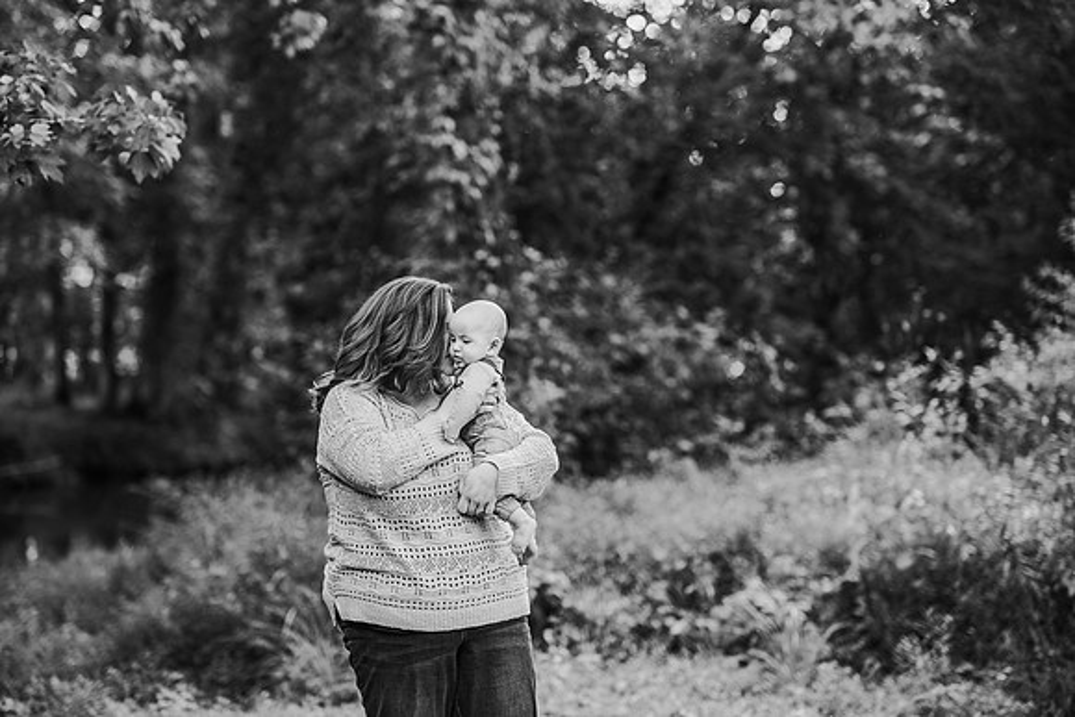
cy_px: 358
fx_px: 2539
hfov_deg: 23.9
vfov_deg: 16.1
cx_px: 538
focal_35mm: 85
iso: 200
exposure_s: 1/200
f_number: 2.2
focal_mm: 85
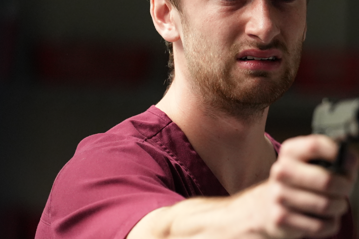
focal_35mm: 490
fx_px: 4886
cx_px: 363
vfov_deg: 2.8
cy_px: 183
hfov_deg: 4.2
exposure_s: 1/400
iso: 3200
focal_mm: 175
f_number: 2.8
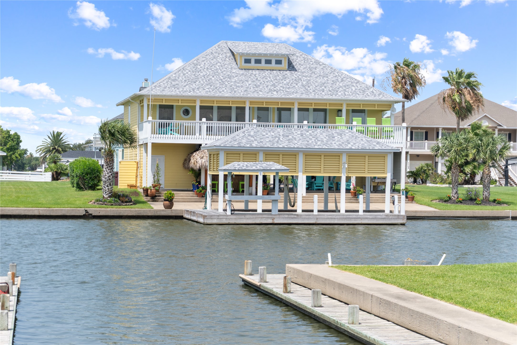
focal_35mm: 75
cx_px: 258
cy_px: 172
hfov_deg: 27.0
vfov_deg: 18.2
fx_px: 1077
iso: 100
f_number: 5.6
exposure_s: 1/500
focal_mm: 50
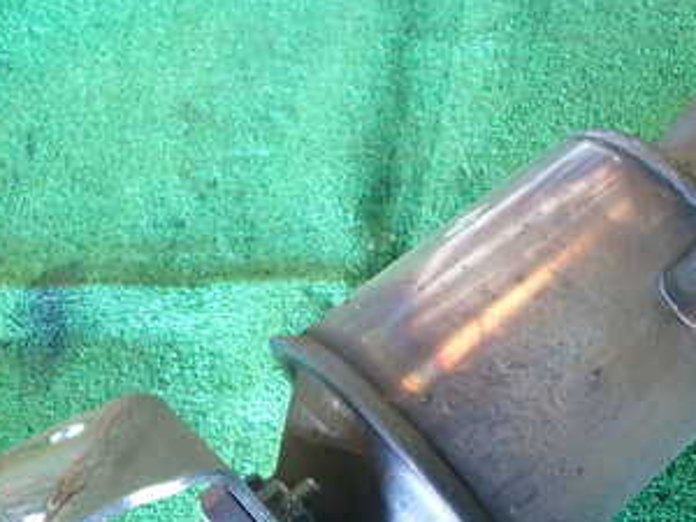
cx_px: 631
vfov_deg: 29.0
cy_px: 311
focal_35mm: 50
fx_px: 1005
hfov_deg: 35.8
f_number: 2
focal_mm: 4.5
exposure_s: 1/30
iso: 320
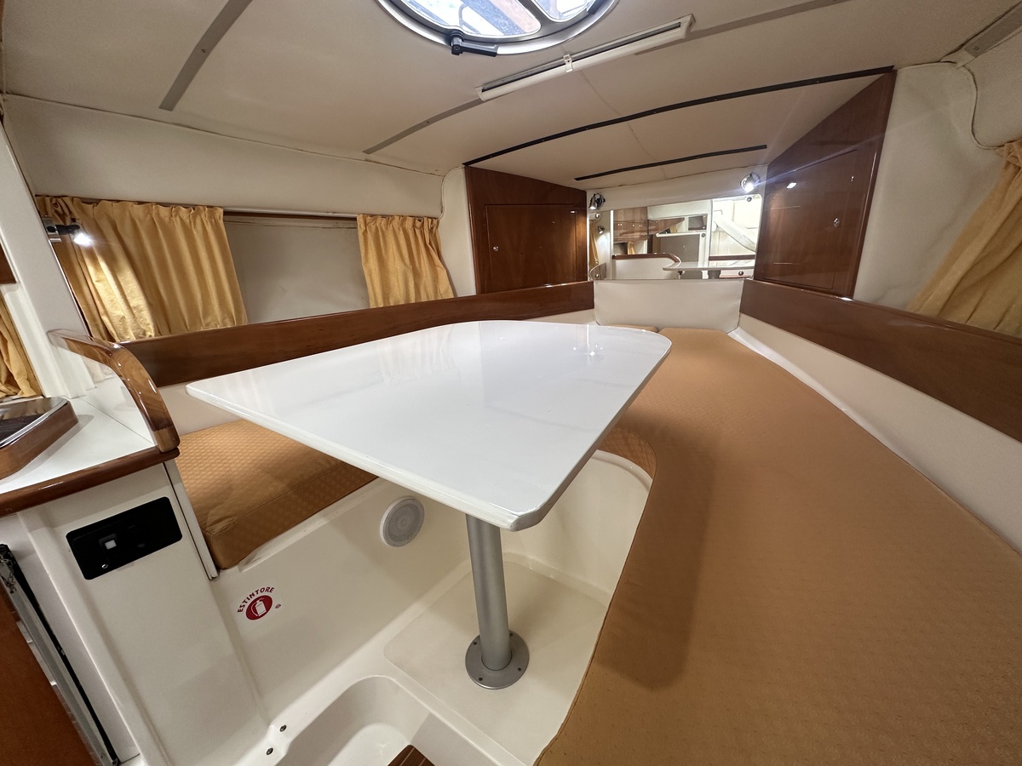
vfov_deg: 85.7
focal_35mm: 14
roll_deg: +3.7
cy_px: 383
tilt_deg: -16.2
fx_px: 413
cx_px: 511
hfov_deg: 102.1
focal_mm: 2.22
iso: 125
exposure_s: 1/99
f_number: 2.2
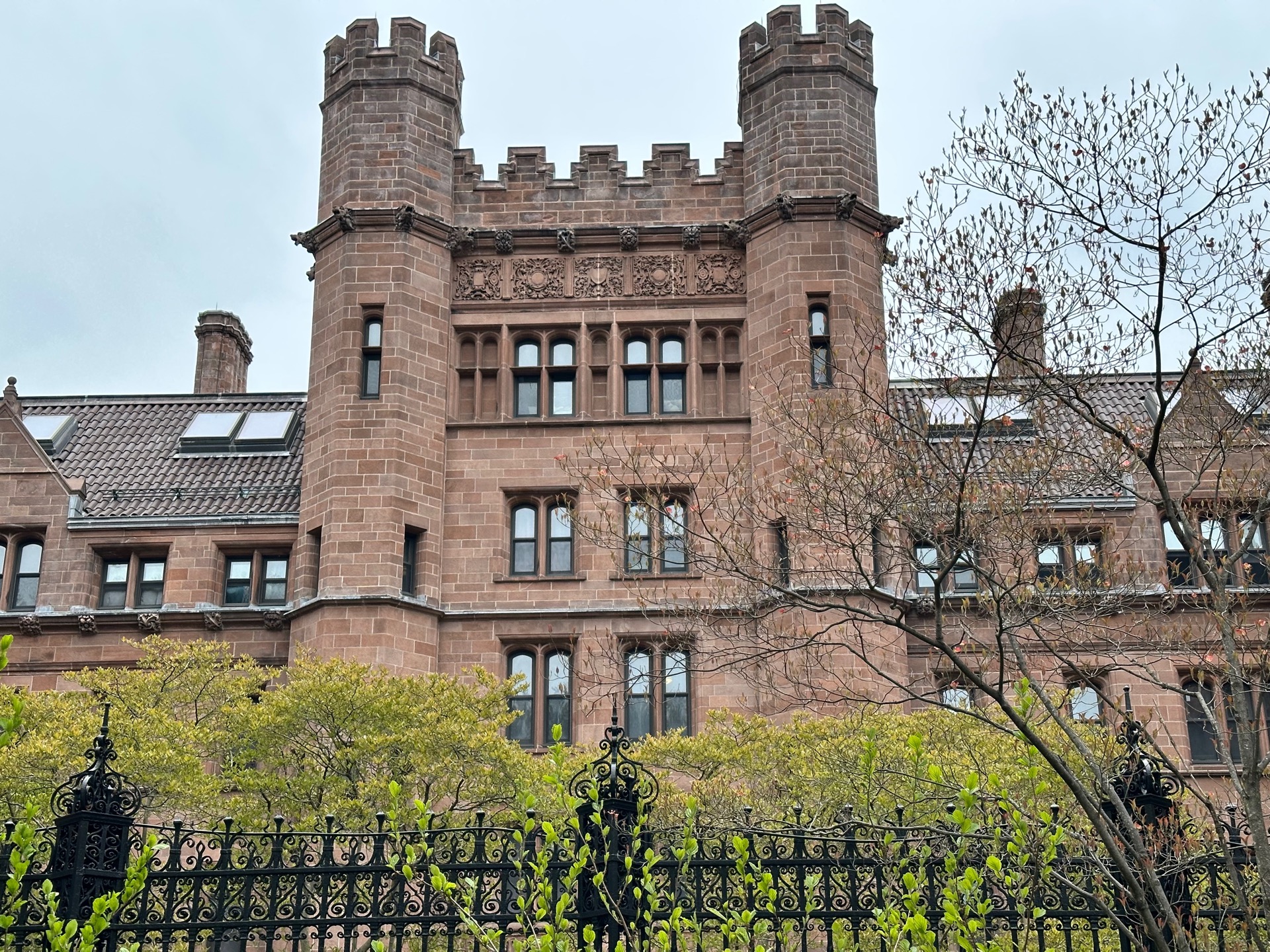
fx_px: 1761
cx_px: 635
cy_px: 476
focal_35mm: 48
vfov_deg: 30.3
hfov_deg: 39.7
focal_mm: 6.86
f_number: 1.78
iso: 64
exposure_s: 1/2410
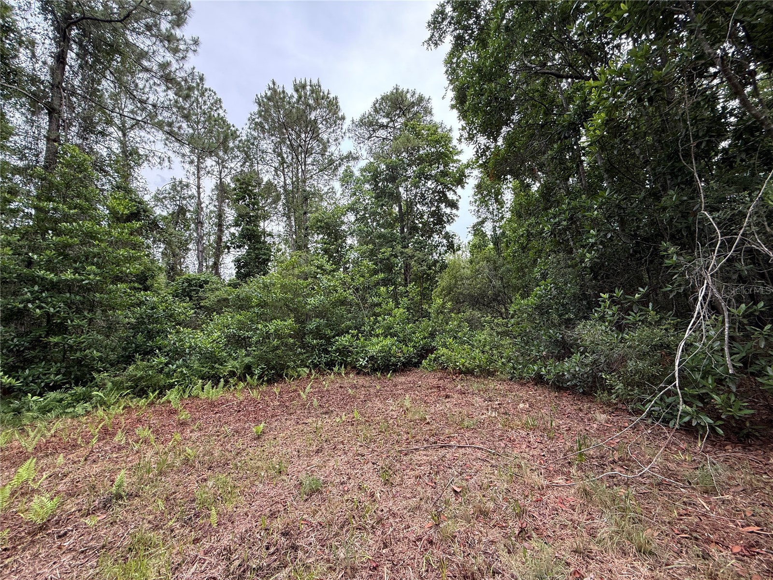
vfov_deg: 85.7
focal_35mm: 14
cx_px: 386
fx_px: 313
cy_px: 290
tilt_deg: +5.8
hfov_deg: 102.1
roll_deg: +3.4
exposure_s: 1/119
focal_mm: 2.22
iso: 64
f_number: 2.2
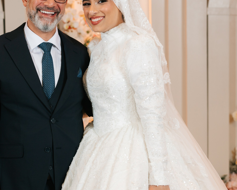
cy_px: 78
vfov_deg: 17.8
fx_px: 603
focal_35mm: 86
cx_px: 76
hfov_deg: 22.1
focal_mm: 47
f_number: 2.8
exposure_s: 1/200
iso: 400
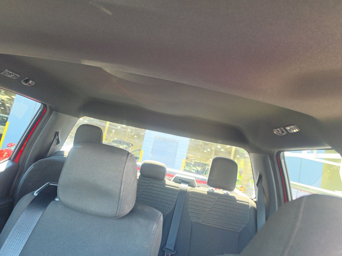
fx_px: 227
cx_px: 171
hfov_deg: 73.9
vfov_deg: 58.9
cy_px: 128
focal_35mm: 23
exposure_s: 1/119
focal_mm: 6.5
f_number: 1.4
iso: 136
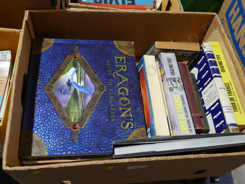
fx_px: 255
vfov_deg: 39.7
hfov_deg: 51.3
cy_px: 92
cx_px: 122
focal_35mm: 36
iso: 400
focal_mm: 18
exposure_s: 1/60
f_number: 4
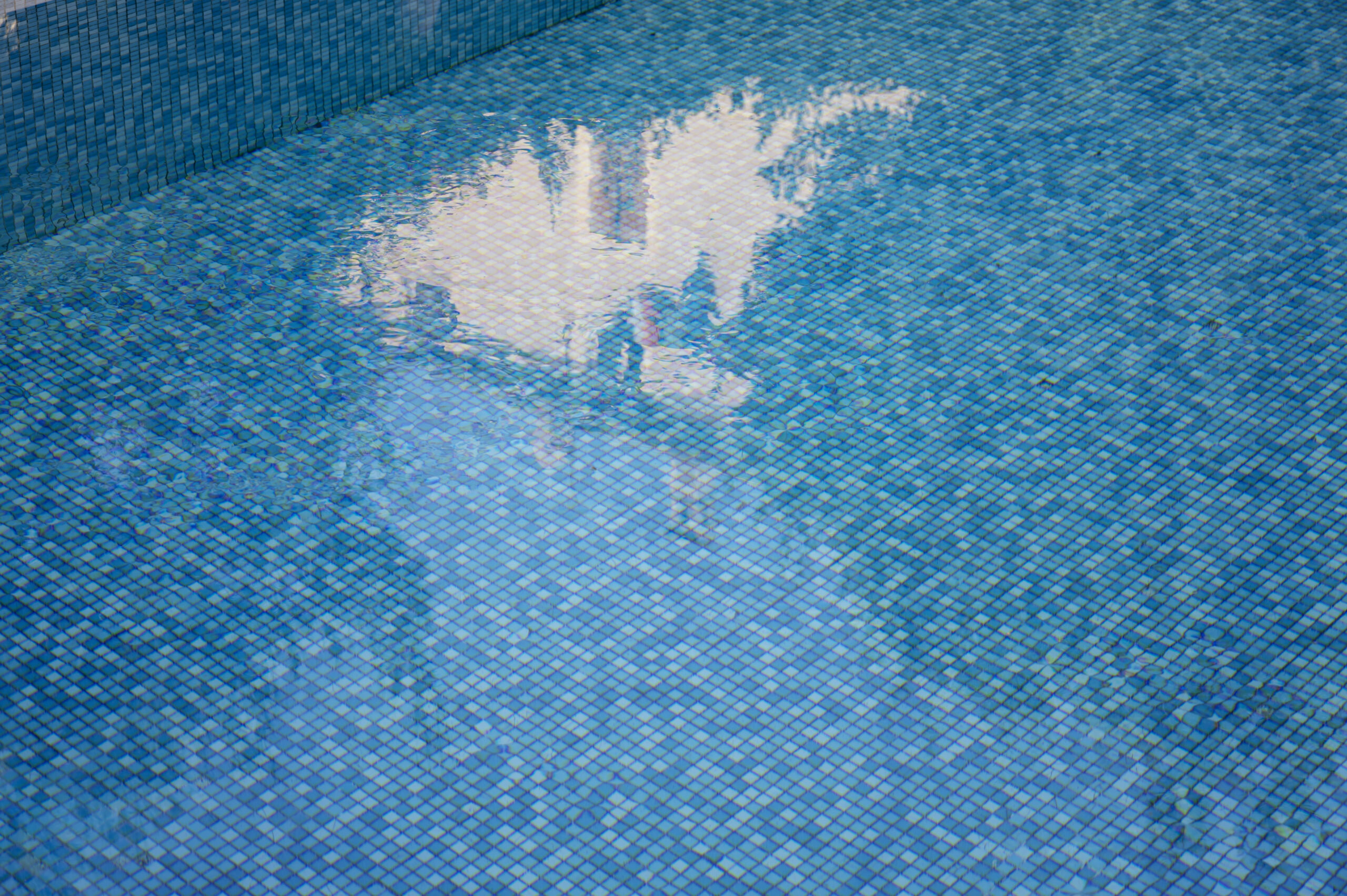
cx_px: 674
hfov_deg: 27.0
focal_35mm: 75
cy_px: 448
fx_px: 2804
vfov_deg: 18.2
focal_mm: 75
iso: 100
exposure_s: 1/60
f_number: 8
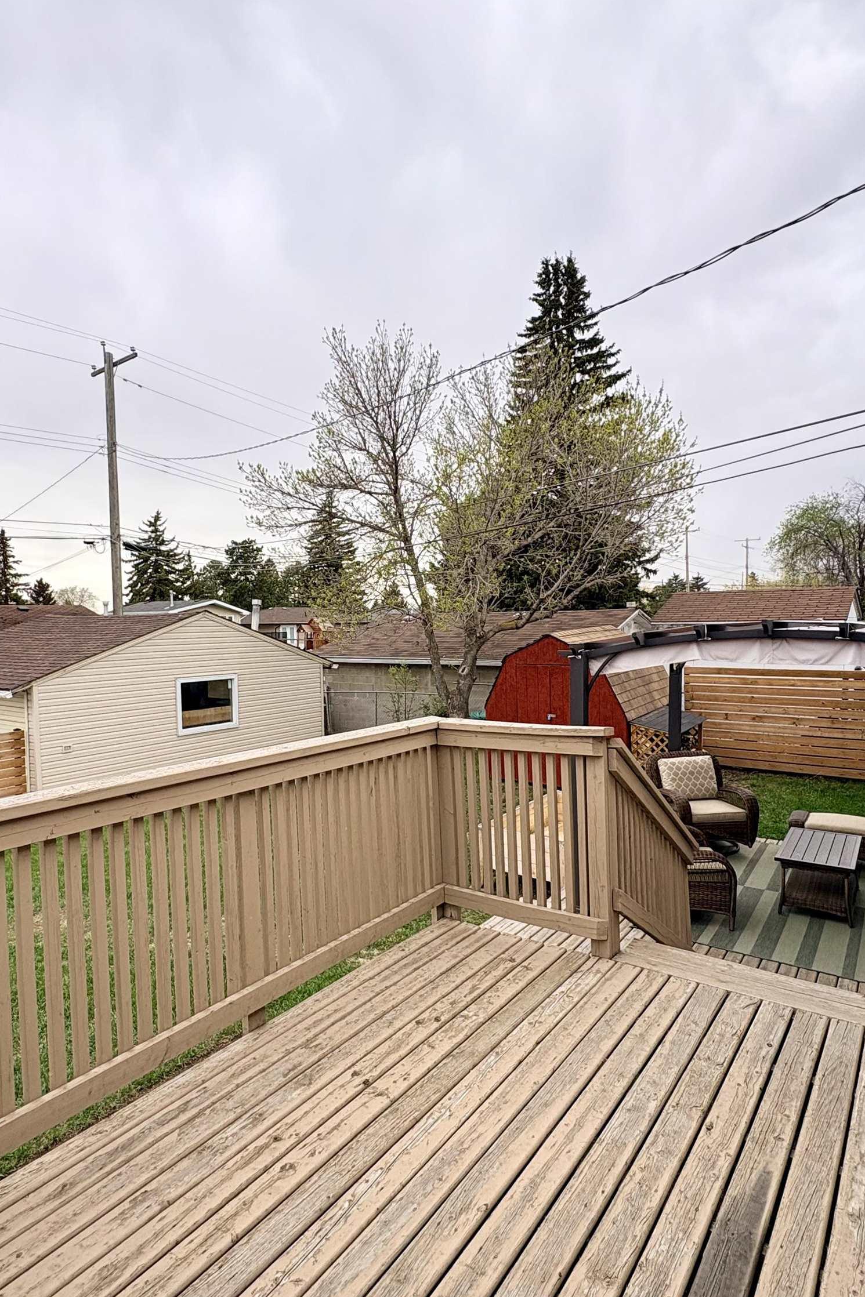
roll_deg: +0.2
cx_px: 404
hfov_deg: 61.9
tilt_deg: -1.5
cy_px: 655
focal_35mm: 20
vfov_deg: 84.0
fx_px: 721
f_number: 2.2
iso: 40
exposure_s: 1/346
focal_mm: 2.22
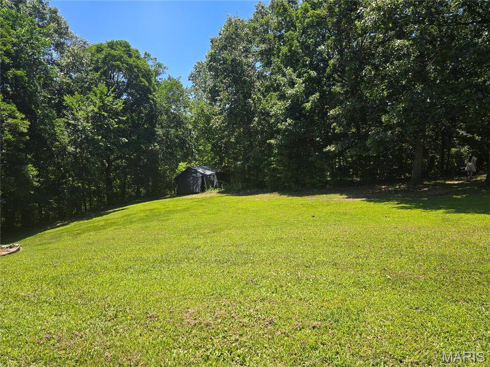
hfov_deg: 73.9
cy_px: 184
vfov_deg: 58.9
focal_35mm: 23
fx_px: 326
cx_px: 245
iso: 12
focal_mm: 6.3
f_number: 1.7
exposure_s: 1/420
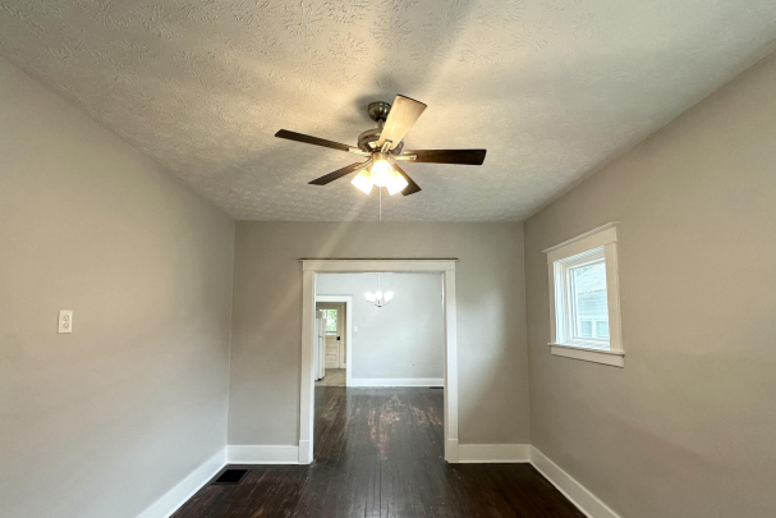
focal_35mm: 16
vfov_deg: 73.5
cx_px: 382
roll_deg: -2.3
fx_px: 345
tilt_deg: +5.9
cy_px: 289
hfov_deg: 96.7
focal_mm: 2.22
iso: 200
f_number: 2.2
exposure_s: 1/99
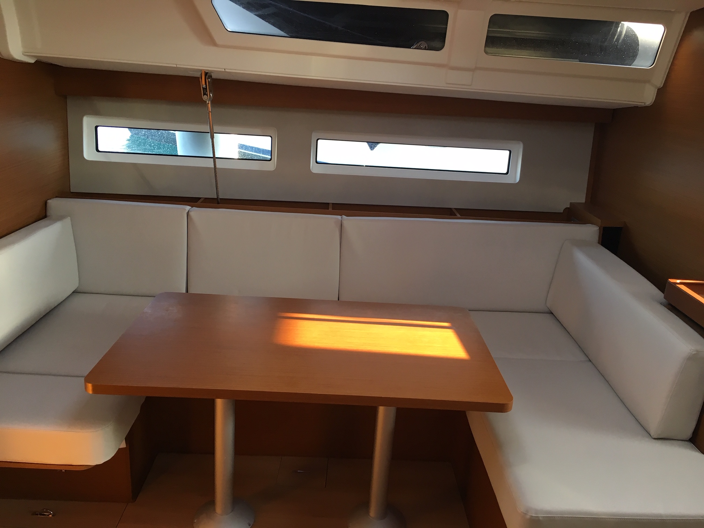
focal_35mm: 29
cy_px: 264
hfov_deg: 61.7
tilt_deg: -18.5
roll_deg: -1.9
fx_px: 590
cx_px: 352
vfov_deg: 48.2
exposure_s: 1/33
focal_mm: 4.15
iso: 32
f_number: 2.2
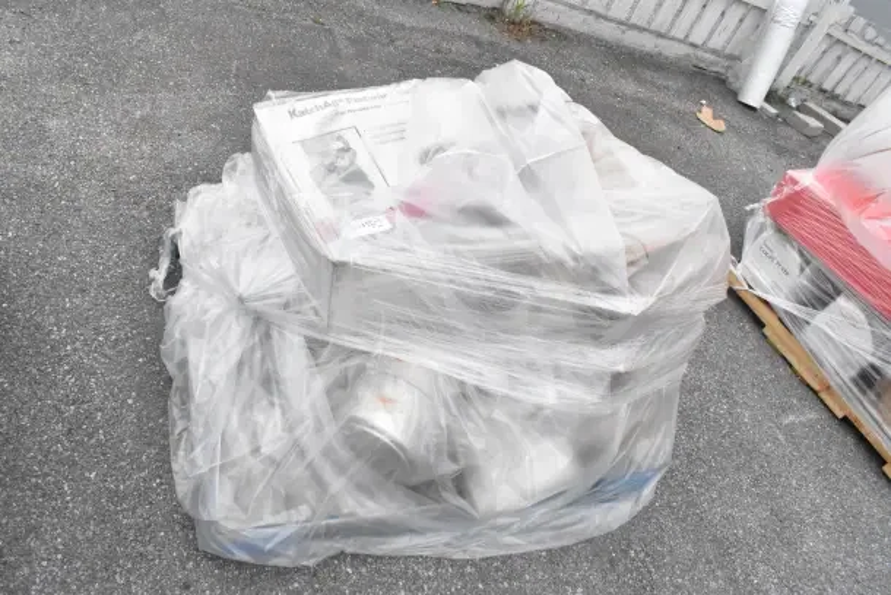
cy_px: 298
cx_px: 446
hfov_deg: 67.4
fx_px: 668
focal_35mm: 27
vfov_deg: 48.0
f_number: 16
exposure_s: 1/1600
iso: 6400
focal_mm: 18
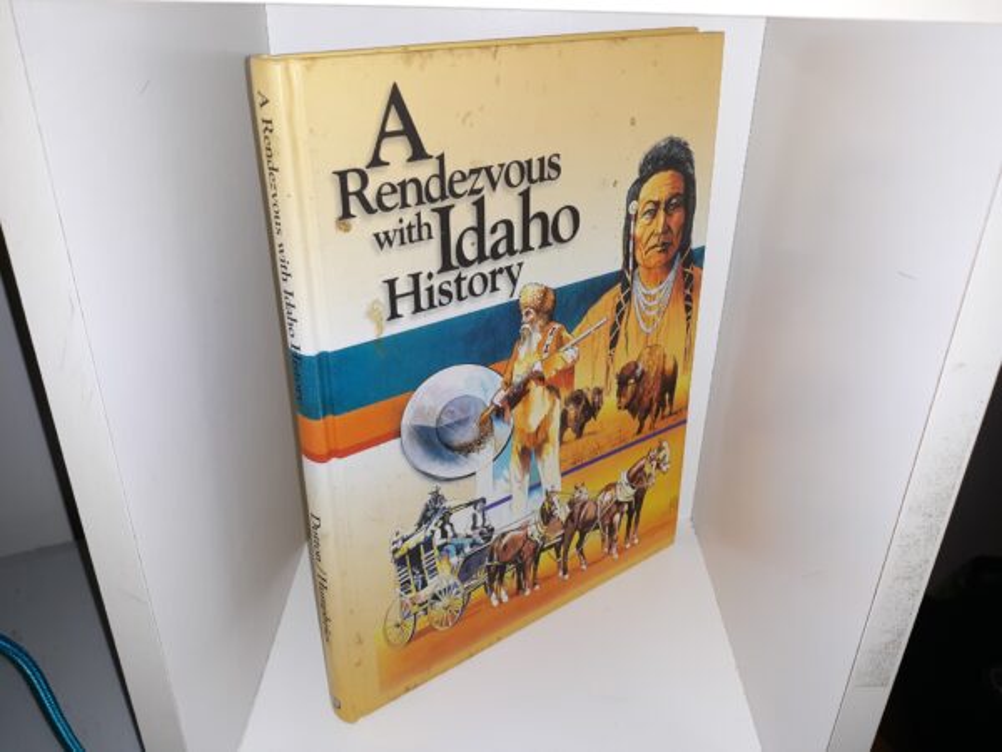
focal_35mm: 28
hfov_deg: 63.4
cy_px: 376
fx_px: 810
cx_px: 501
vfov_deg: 49.7
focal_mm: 3.7
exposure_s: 1/120
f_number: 1.7
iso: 64
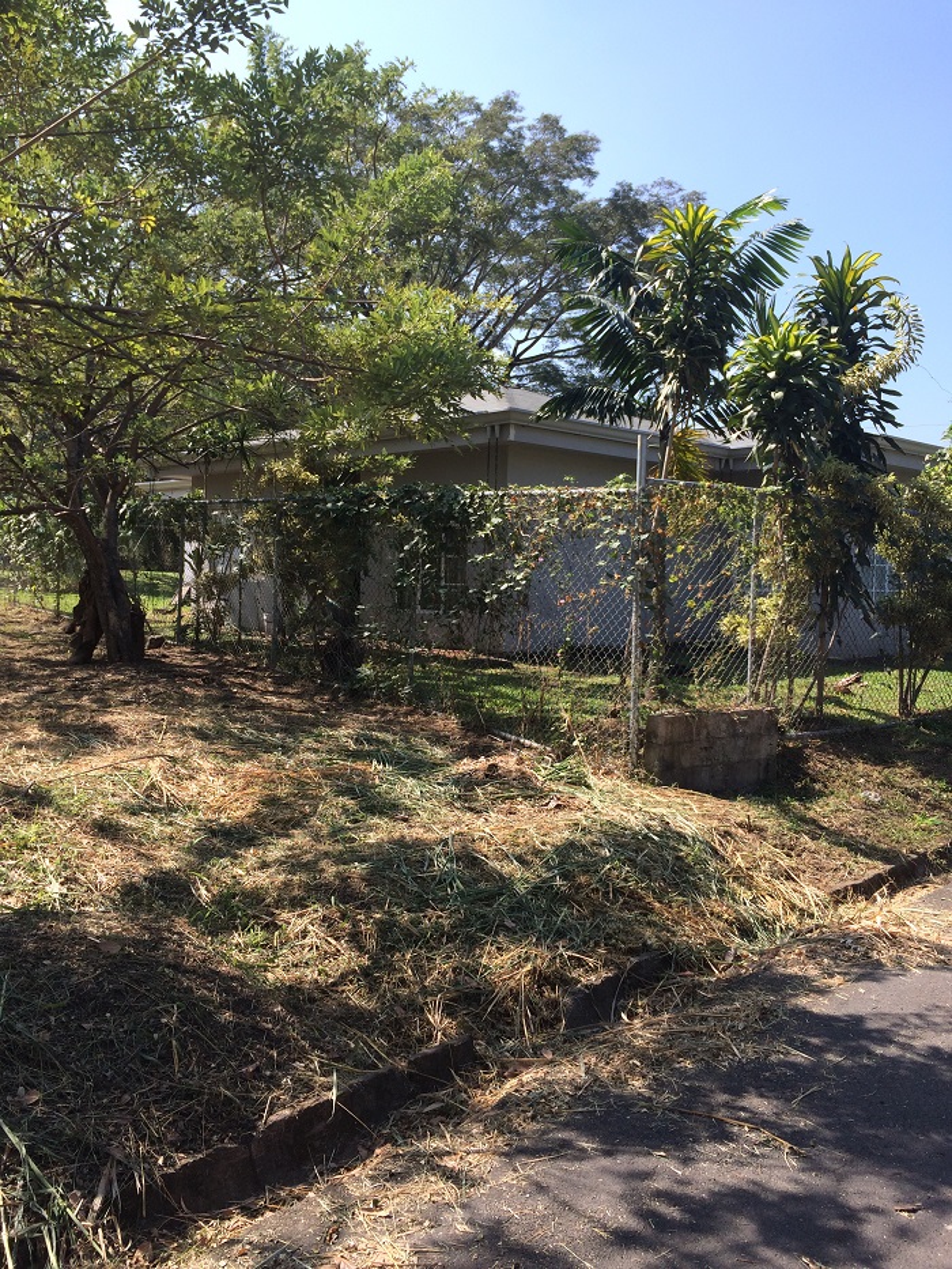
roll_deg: -1.0
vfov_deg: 61.7
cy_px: 634
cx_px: 476
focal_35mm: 29
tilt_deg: -6.0
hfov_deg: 48.2
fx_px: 1063
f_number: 2.2
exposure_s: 1/933
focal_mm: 4.15
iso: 32
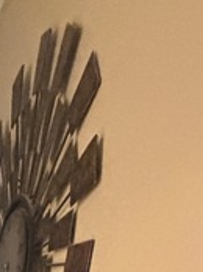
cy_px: 608
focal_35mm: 87
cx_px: -176
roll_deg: -1.1
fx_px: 682
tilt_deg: -8.5
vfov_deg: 15.5
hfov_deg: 14.6
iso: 640
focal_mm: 2.22
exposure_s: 1/60
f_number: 2.2
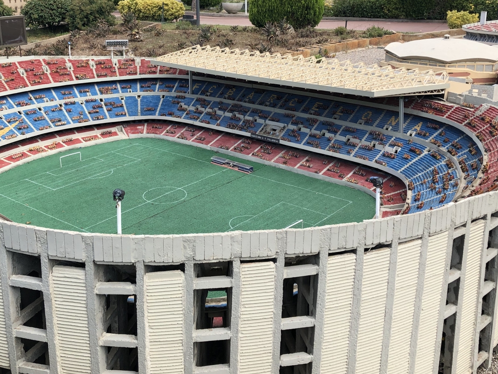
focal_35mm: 42
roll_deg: +0.2
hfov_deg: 44.7
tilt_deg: -16.2
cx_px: 218
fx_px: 604
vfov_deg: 34.1
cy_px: 134
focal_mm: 3.99
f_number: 1.8
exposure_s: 1/727
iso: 20
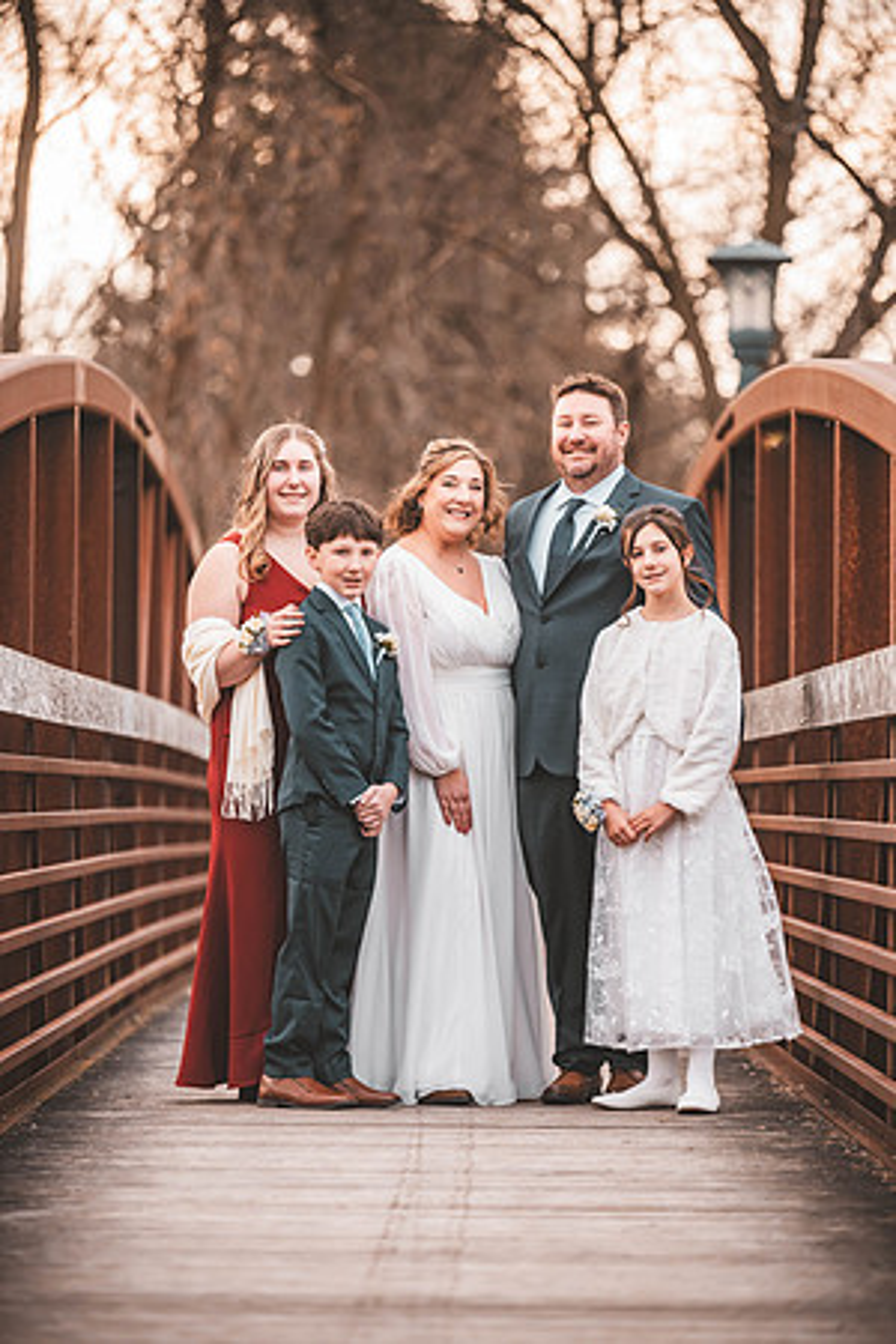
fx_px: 6533
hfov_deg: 7.8
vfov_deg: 11.7
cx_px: 448
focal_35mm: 175
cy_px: 672
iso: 400
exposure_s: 1/500
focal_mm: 175
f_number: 2.8
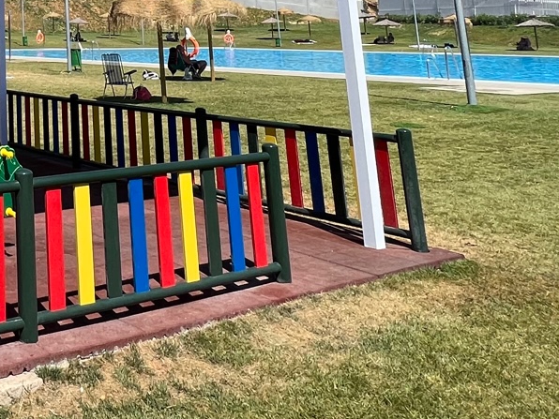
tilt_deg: +13.4
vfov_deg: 27.1
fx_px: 711
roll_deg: -0.5
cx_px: -75
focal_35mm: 44
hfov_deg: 35.7
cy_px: -137
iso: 32
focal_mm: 1.57
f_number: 1.8
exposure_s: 1/1783
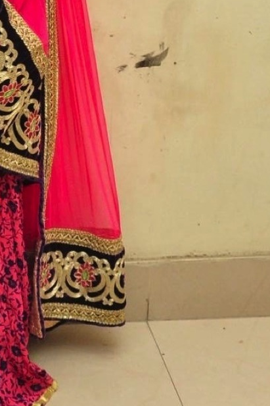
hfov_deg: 11.8
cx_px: -15
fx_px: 1285
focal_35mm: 114
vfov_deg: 17.1
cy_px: -88
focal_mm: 26
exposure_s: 1/125
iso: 1600
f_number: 7.1
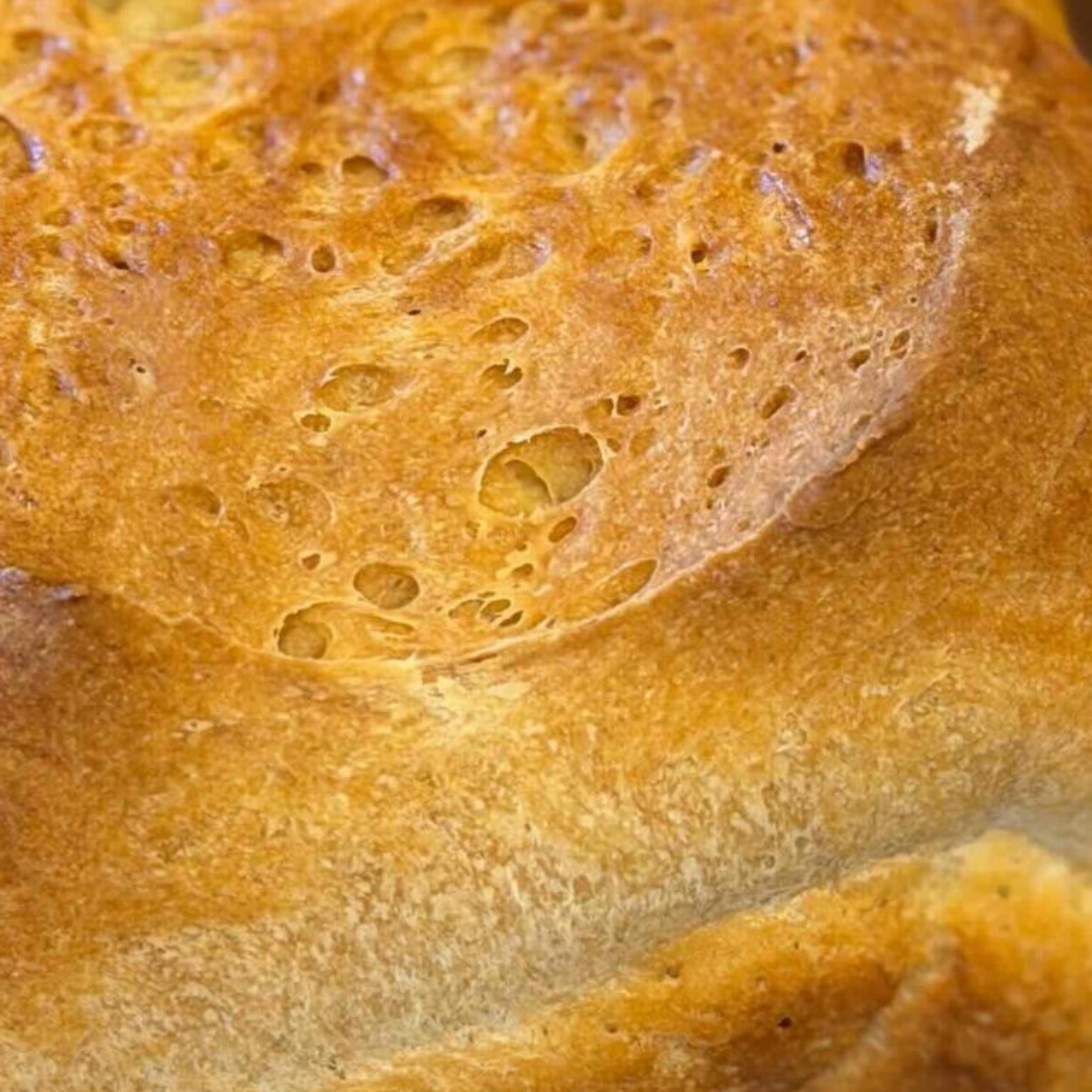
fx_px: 5032
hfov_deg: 12.4
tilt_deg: -41.5
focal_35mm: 141
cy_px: 64
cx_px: 682
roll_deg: -4.7
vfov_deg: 12.3
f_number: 1.78
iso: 250
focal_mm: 6.76
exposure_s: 1/60
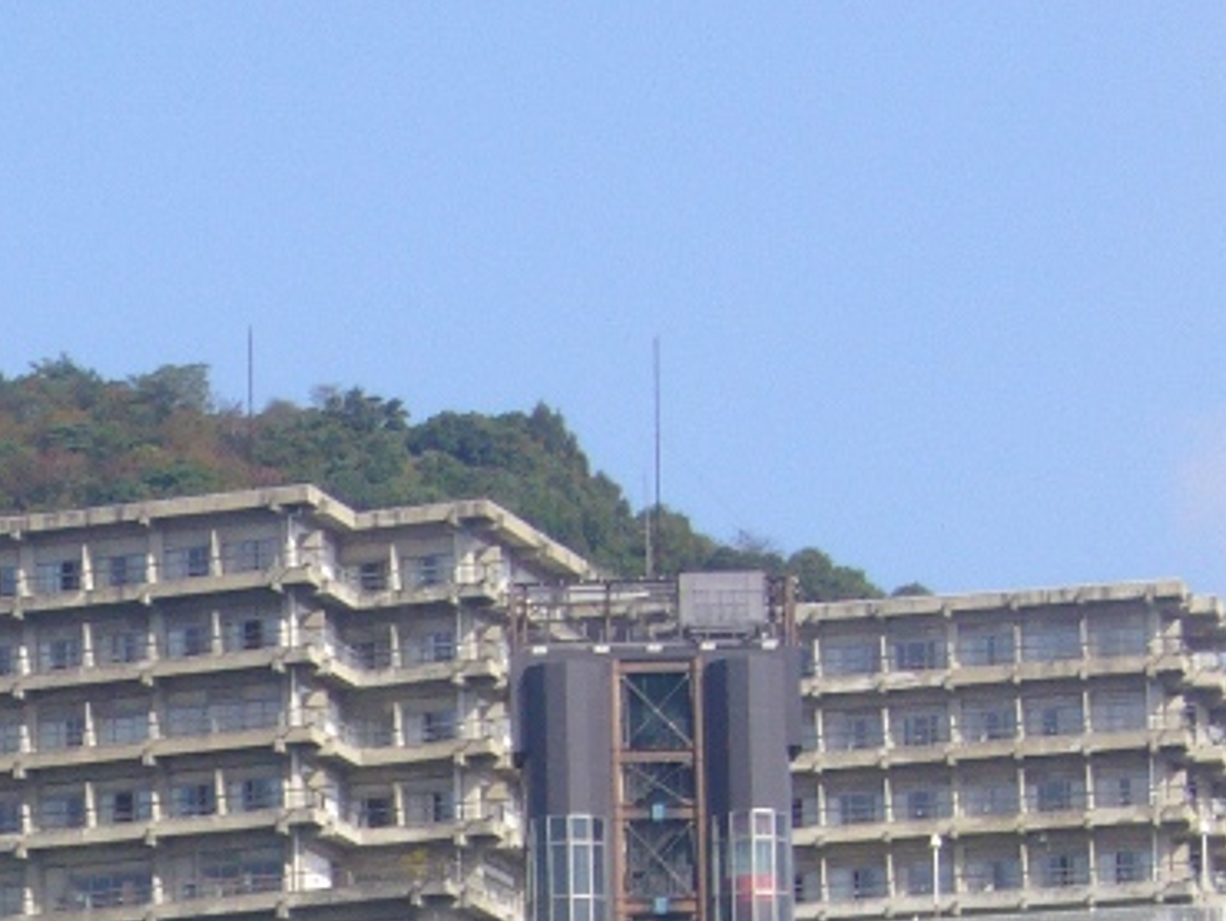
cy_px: 1297
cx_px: -113
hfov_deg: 7.3
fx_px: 9533
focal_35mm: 269
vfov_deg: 5.5
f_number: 9.1
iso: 80
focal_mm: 15.4
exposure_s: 1/125
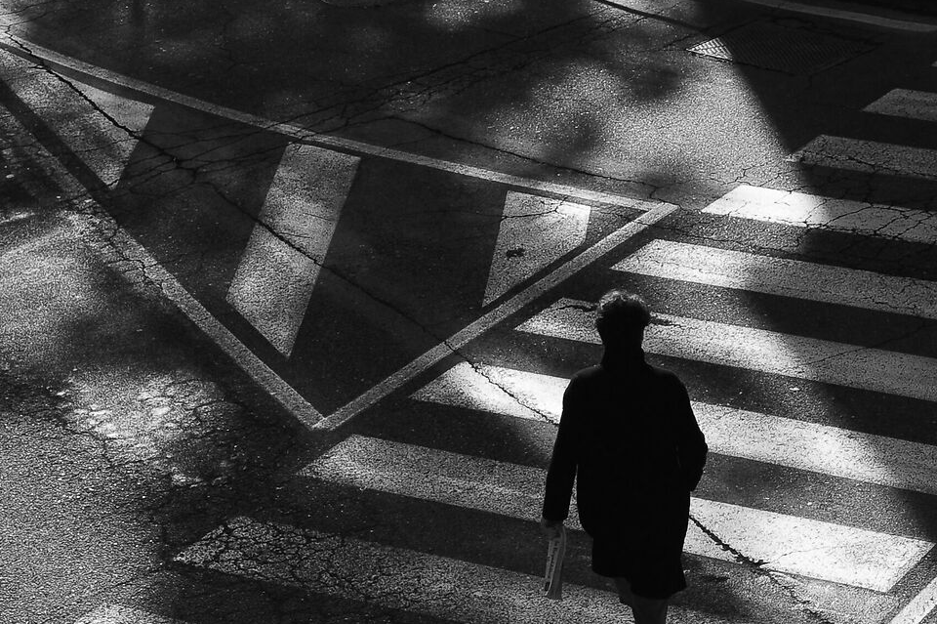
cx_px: 789
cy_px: 642
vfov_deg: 10.8
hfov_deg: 16.2
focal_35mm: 125
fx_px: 3252
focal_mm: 50
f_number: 6.7
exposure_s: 1/750
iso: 400
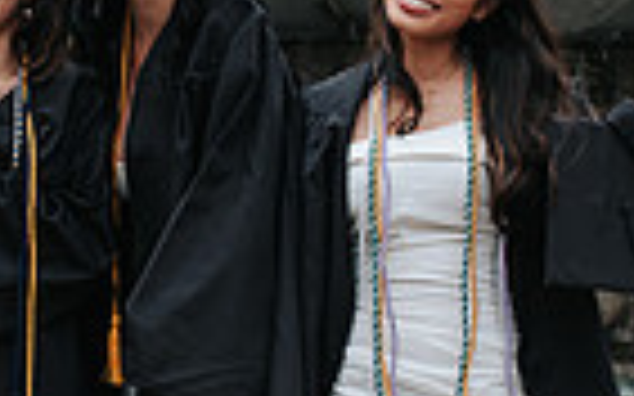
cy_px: 250
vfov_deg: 8.3
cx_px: 145
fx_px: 2729
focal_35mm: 158
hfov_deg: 13.2
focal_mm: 35
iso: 160
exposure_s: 1/800
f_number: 3.5
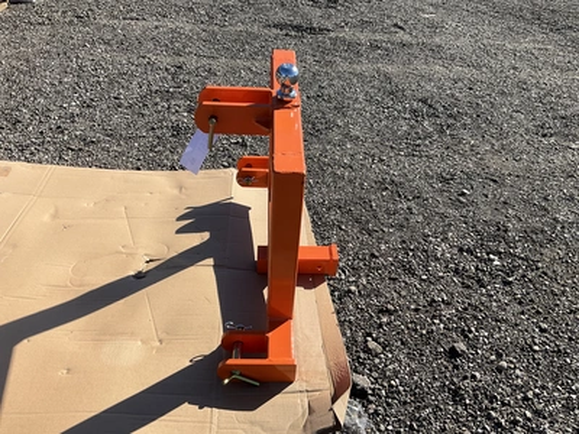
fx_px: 485
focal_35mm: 29
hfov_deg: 61.7
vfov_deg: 48.2
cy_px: 217
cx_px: 290
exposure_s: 1/1377
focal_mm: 3
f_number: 1.8
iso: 25
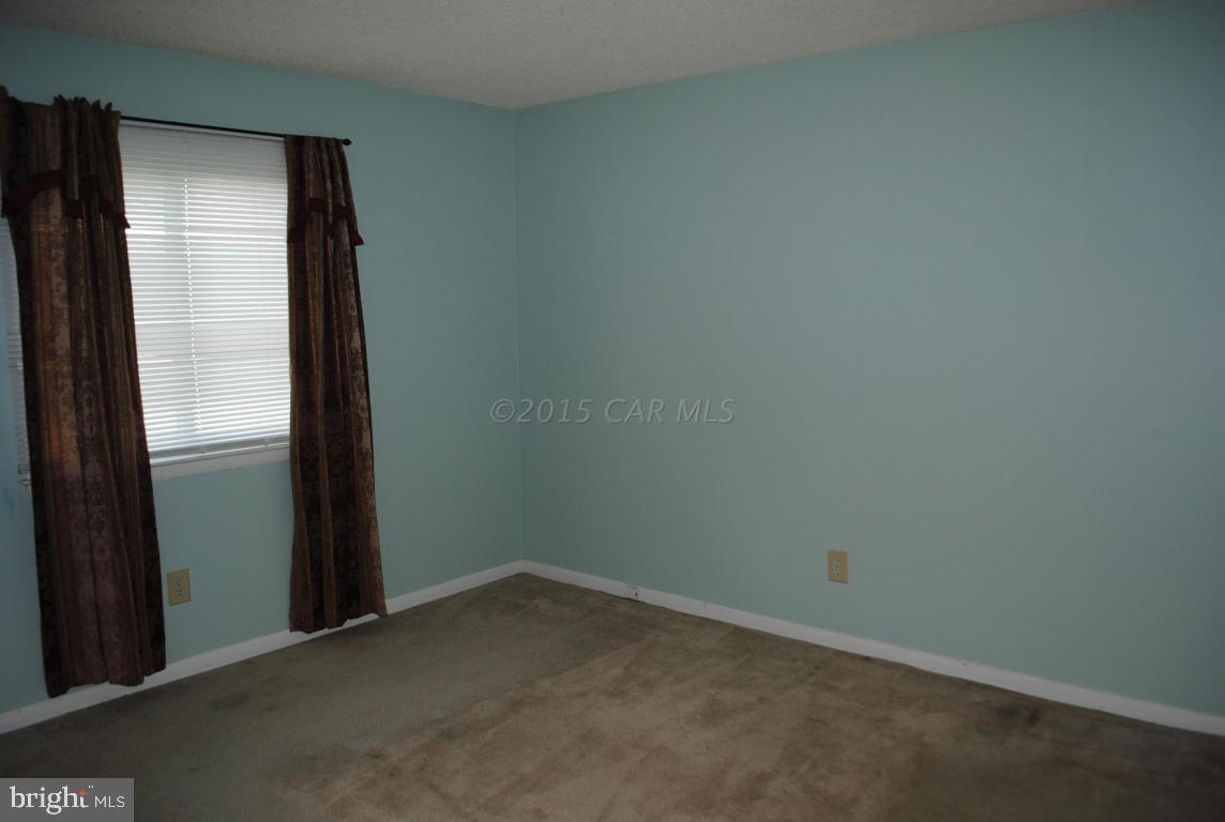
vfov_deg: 48.1
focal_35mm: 27
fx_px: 921
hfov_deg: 67.3
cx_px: 612
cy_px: 411
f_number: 3.5
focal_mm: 18
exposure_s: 1/60
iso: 200
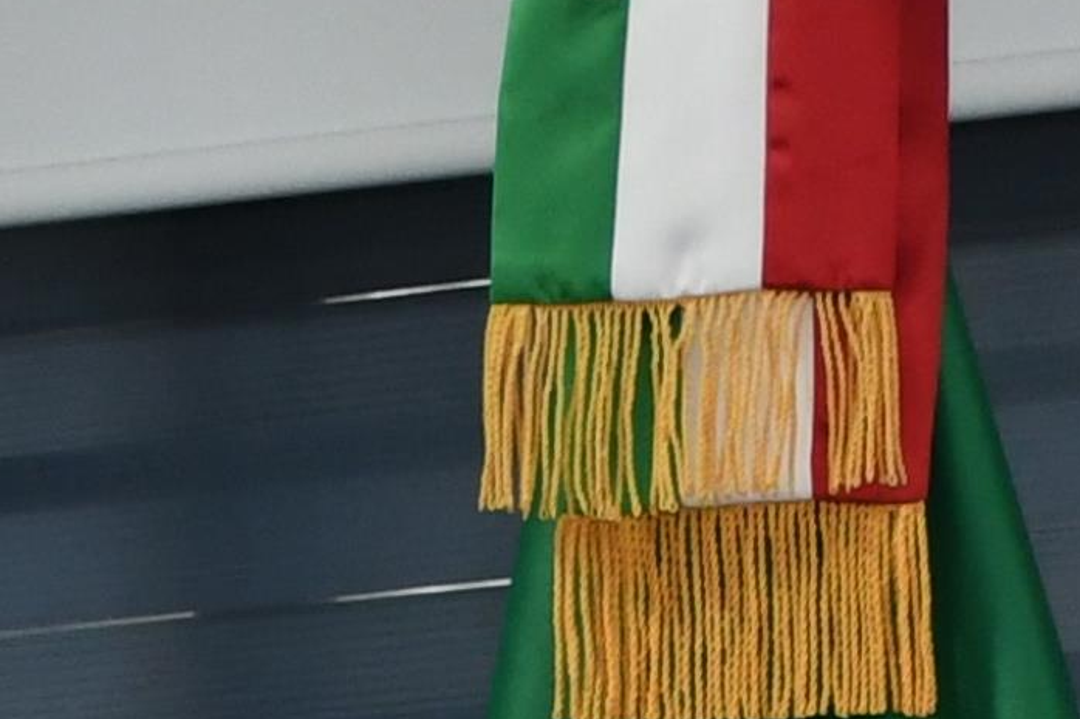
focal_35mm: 383
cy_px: 2581
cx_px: 495
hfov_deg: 5.4
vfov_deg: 3.5
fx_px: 11487
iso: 1000
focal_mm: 32
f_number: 4
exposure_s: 1/100
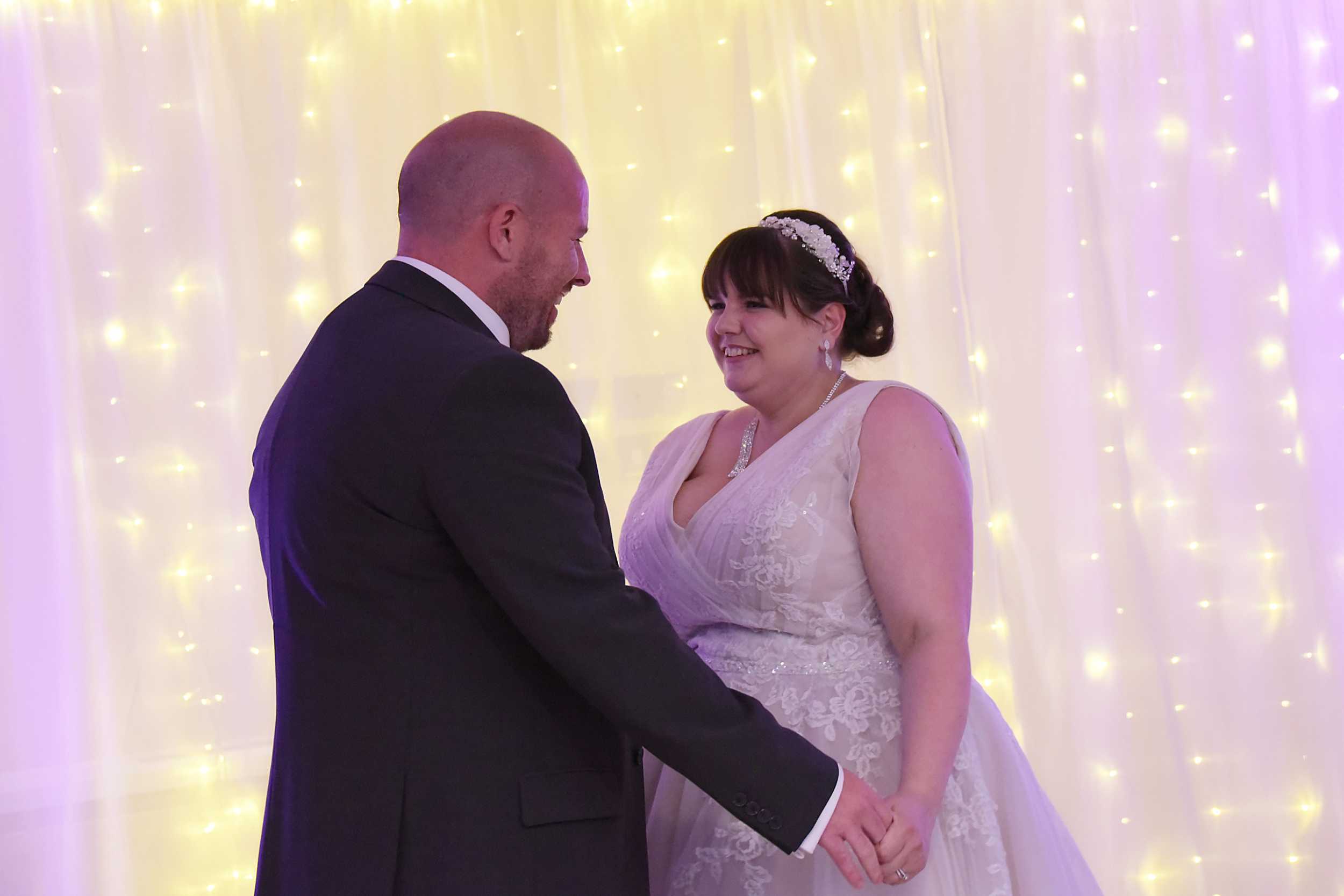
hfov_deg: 35.6
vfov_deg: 24.2
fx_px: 2091
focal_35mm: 56
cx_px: 672
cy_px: 448
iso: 4000
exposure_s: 1/125
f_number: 4.5
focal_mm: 56
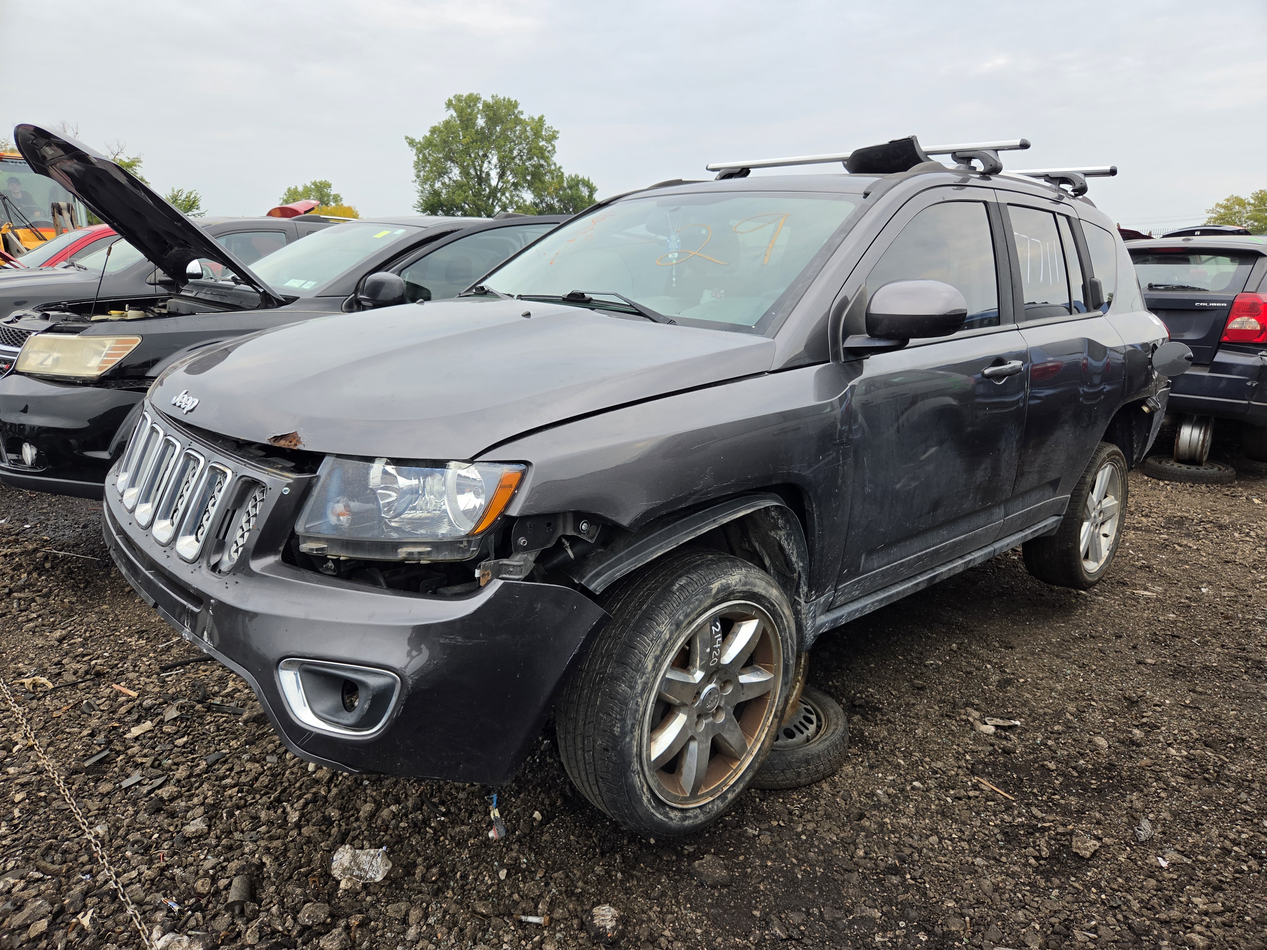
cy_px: 475
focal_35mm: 23
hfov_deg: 73.9
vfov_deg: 58.9
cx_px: 634
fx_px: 842
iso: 80
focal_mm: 5.4
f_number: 1.8
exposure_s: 1/1192
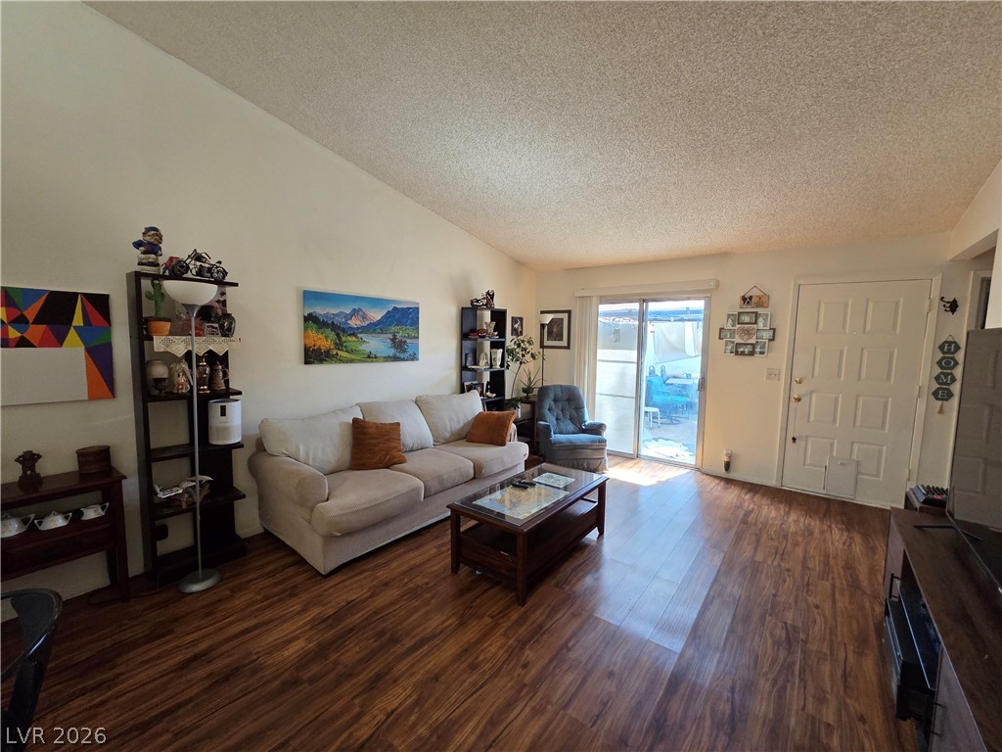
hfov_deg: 106.2
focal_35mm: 13
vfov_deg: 89.9
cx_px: 501
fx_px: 376
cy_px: 376
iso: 640
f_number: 2.2
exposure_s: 1/100
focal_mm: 2.2
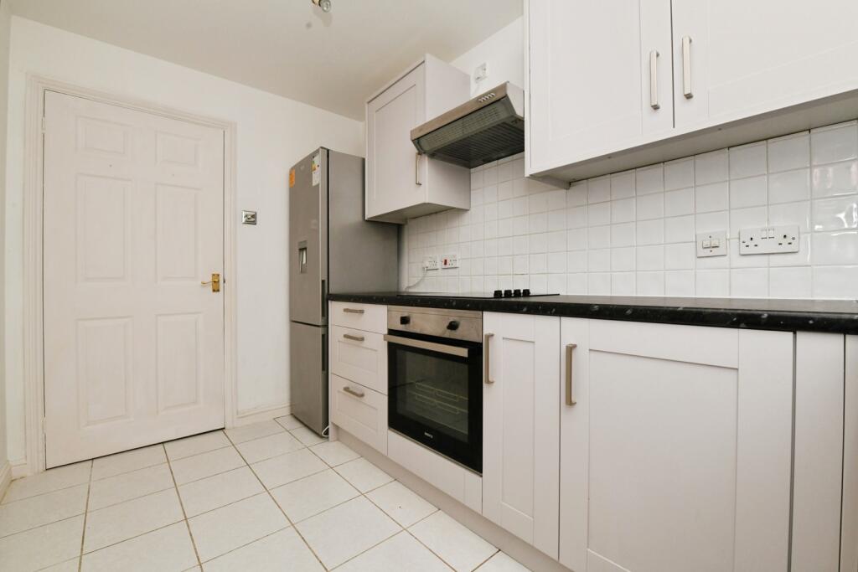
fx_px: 358
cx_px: 429
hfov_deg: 100.4
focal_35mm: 15
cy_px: 286
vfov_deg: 77.3
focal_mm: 15
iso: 800
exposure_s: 1/60
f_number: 11
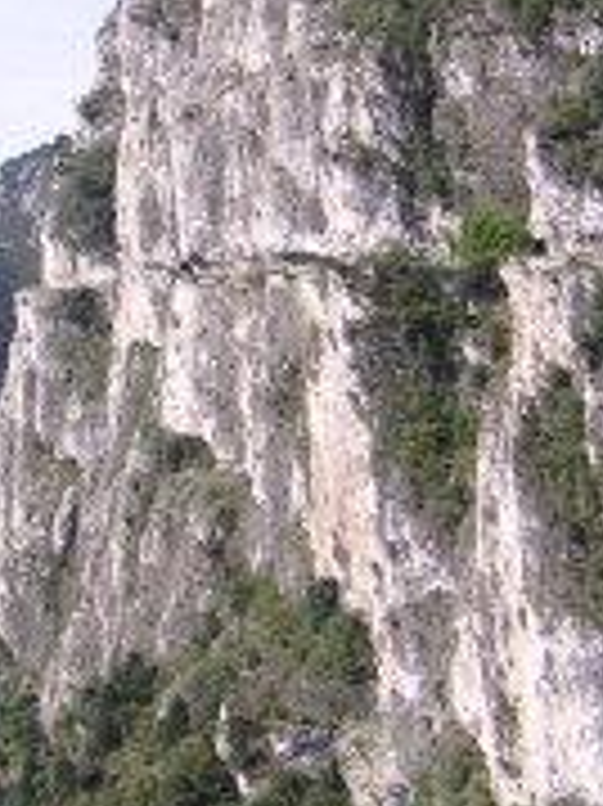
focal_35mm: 87
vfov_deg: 22.3
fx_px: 2023
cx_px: 378
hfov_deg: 16.9
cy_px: 590
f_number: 2.9
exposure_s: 1/750
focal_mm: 5.1
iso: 64
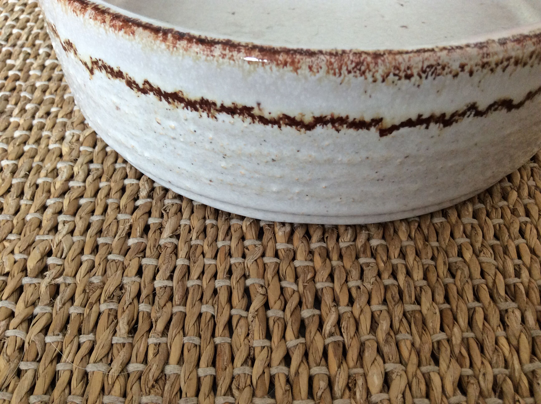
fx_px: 499
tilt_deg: -47.5
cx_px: 270
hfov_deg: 56.9
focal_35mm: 32
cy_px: 202
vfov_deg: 44.1
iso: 100
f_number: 2.4
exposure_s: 1/25
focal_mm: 3.3
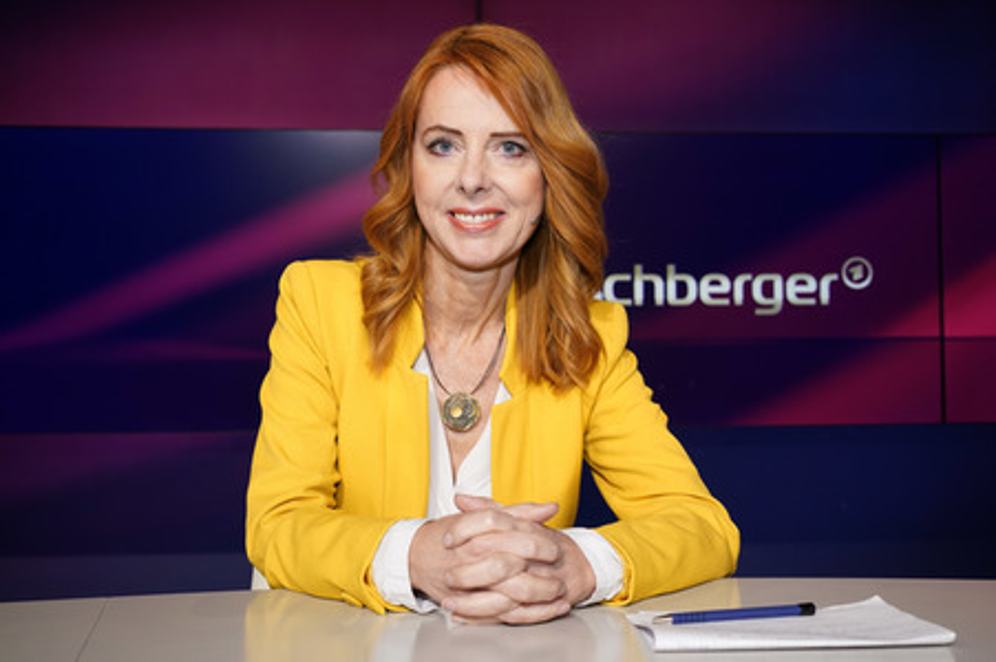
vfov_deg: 37.8
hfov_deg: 54.5
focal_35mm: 35
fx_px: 968
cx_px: 498
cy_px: 331
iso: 1600
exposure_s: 1/160
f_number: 5
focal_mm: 35
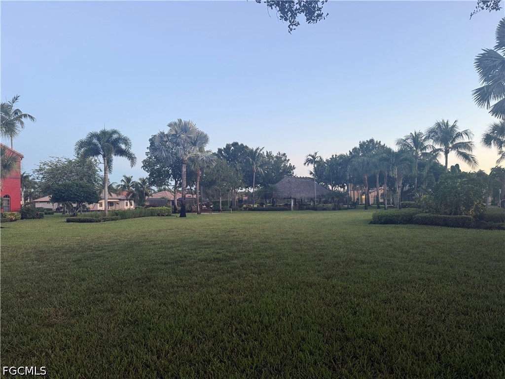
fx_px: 350
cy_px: 190
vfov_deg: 56.8
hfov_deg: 71.6
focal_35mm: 24
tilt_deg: +2.7
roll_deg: +1.5
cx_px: 252
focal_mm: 6.76
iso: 200
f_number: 1.78
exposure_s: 1/71
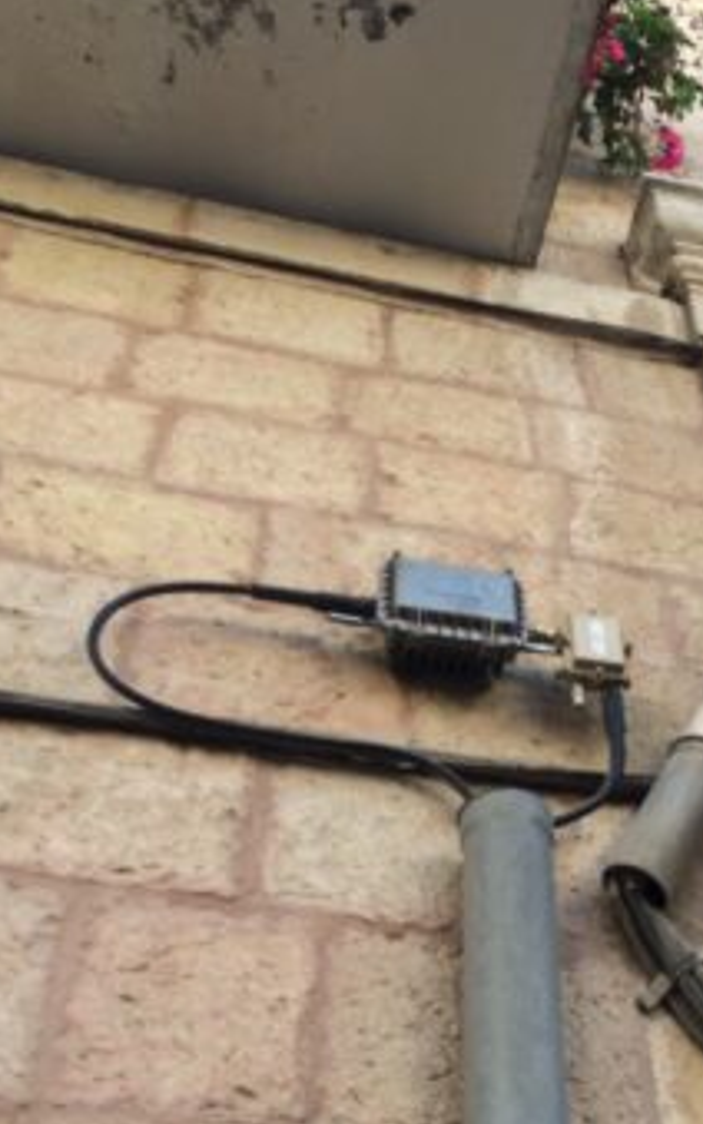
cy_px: 741
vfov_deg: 39.9
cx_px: 517
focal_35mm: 50
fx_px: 1532
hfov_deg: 25.6
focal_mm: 4.12
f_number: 2.2
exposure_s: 1/339
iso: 32
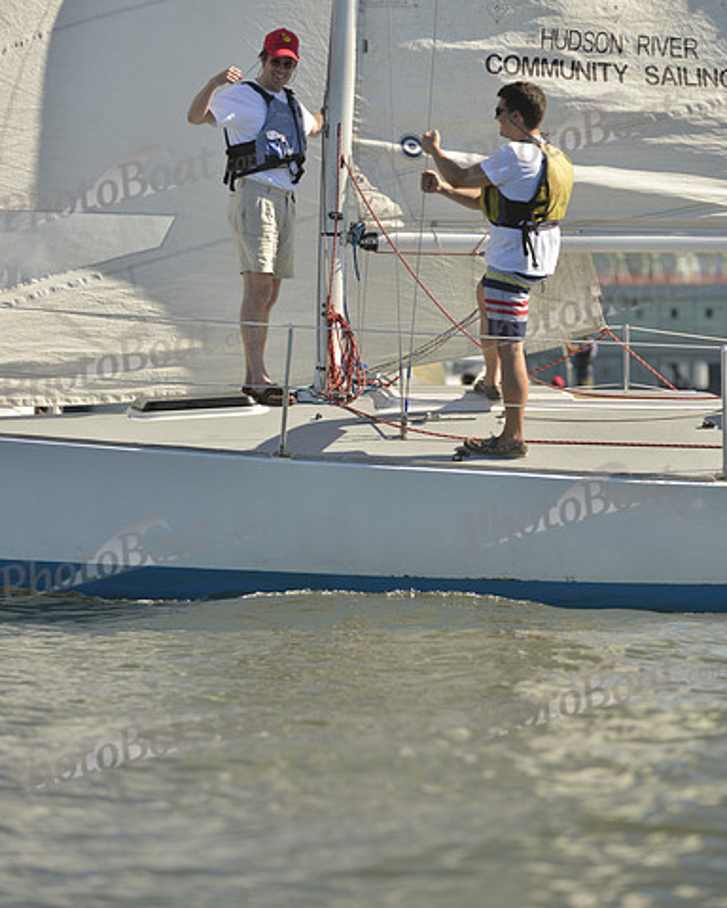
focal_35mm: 238
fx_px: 6401
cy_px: 431
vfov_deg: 8.1
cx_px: 364
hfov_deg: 6.5
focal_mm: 210
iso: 200
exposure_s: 1/1250
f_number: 4.5
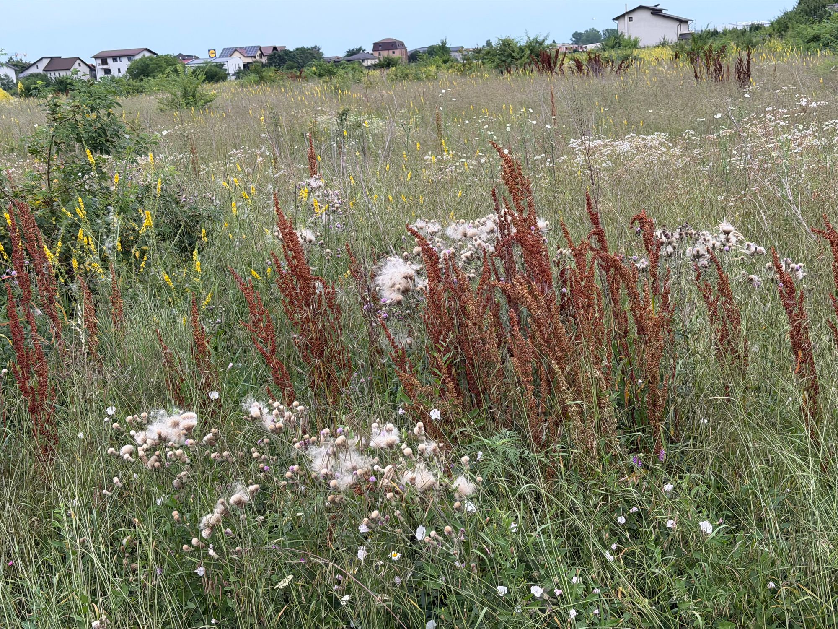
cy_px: 314
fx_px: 1162
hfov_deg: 39.7
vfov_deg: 30.3
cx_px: 419
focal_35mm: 48
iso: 64
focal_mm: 6.76
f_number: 1.78
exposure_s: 1/452
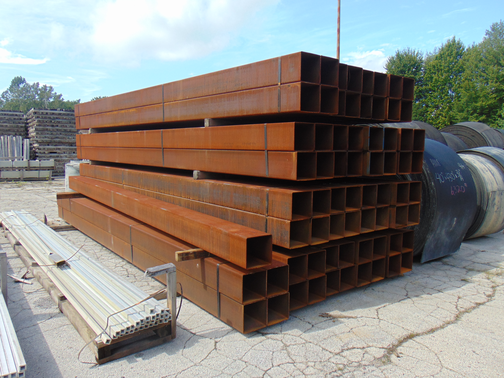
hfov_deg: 65.3
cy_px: 189
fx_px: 393
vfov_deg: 51.4
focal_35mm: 27
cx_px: 252
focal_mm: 4.9
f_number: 3
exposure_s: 1/500
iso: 80
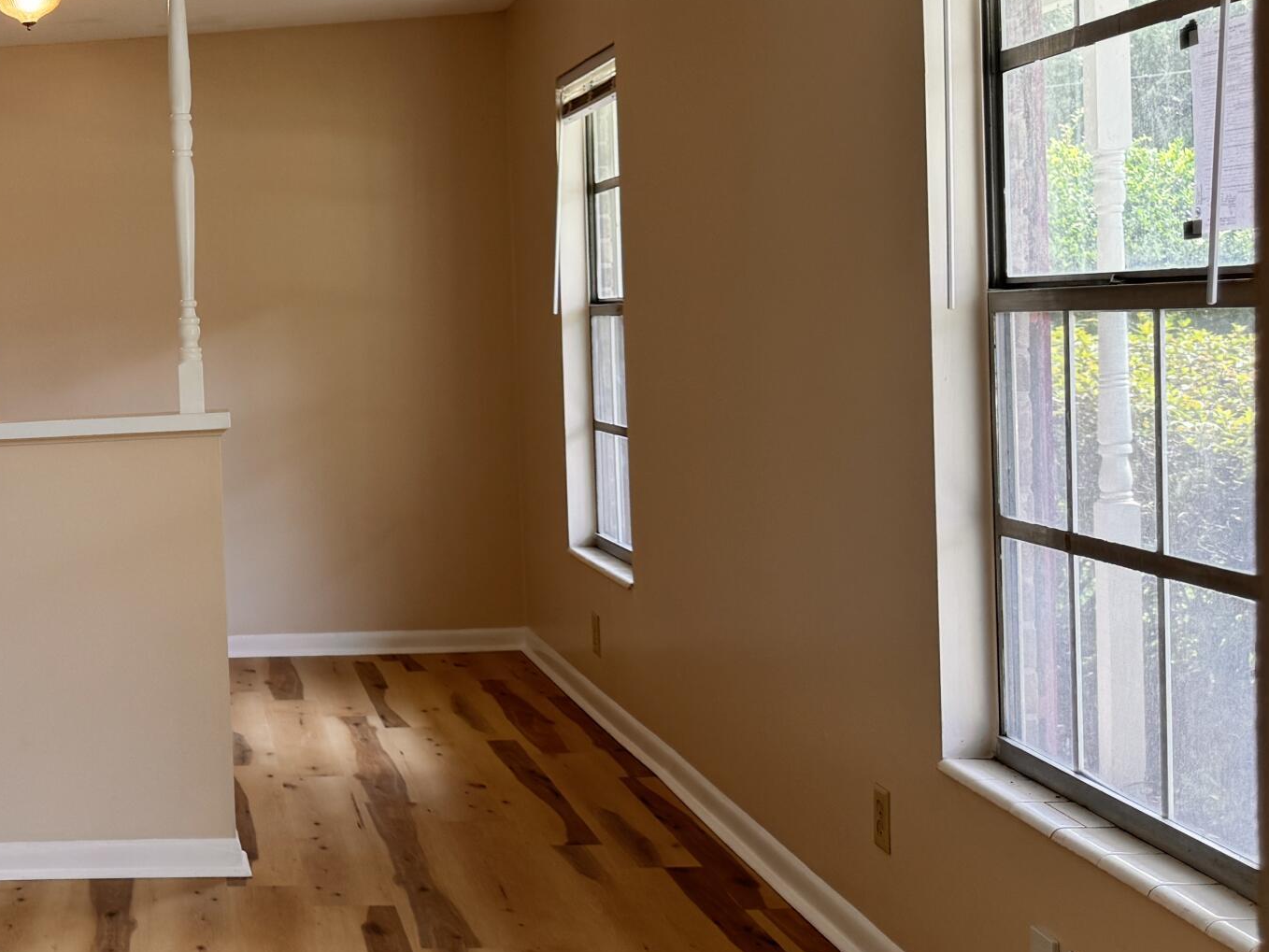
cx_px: -62
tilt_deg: -4.7
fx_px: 1943
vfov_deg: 27.5
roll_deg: +1.8
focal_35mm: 53
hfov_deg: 32.6
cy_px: 462
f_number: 1.78
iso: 64
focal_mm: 6.76
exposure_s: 1/120
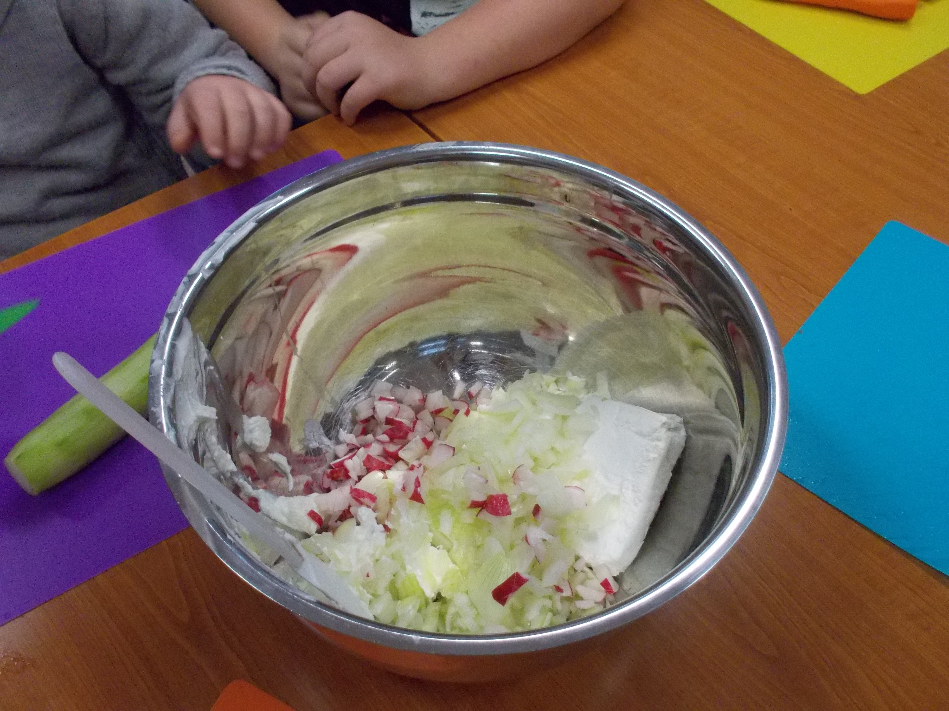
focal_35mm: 29
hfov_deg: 61.7
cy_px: 356
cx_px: 474
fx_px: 795
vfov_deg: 48.2
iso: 500
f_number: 3.3
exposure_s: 1/125
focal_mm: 4.1
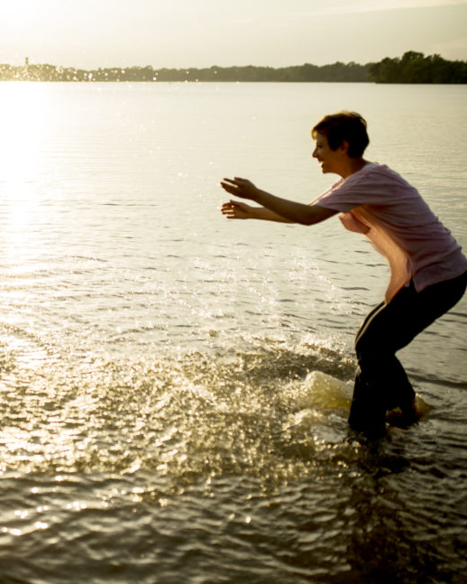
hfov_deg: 28.0
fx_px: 898
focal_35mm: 52
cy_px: 277
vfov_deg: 36.0
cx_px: 42
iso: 100
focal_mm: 35
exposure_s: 1/3200
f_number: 2
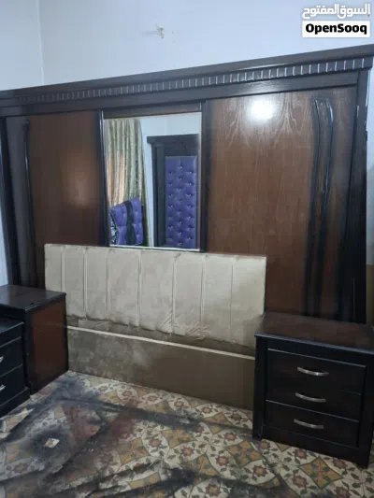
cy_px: 249
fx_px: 331
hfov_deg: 58.9
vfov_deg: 73.9
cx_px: 187
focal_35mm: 23
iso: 500
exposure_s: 1/25
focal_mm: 5.54
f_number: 1.8
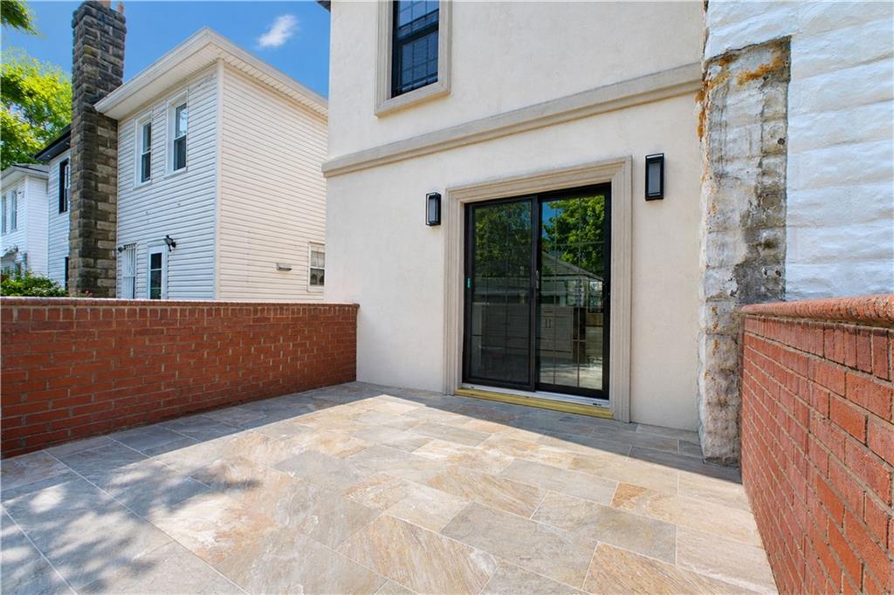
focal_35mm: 15
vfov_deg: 77.3
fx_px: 372
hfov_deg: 100.4
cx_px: 447
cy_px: 298
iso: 320
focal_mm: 10
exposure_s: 1/100
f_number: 8
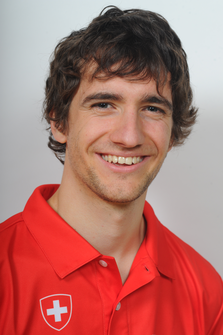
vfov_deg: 19.5
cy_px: 168
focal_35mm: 105
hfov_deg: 13.0
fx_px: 977
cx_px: 112
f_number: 8
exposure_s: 1/250
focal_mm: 105
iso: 640
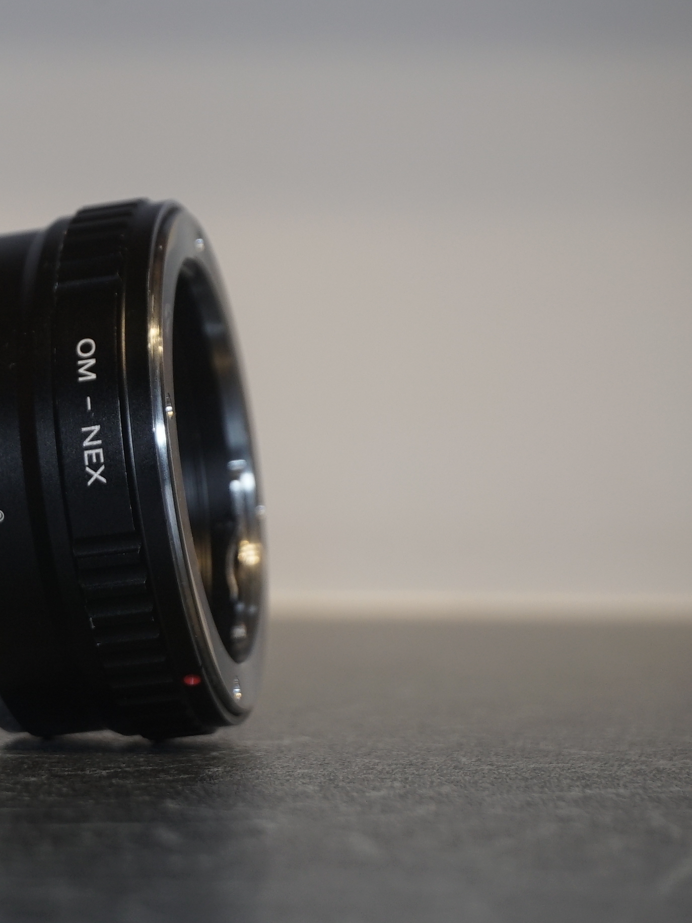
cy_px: 462
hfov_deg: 13.5
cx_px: 66
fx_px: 2905
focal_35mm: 109
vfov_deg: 18.0
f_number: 8
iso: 800
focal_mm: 50
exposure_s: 1/60
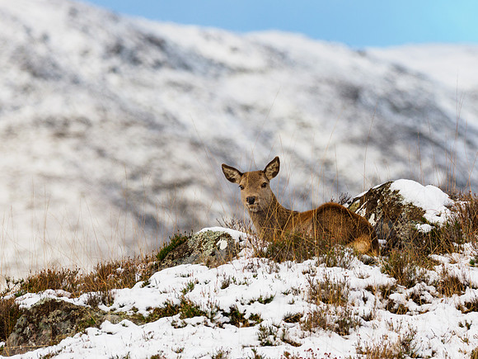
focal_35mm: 636
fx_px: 8787
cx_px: 253
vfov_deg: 2.3
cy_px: 190
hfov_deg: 3.1
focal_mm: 300
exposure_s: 1/640
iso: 200
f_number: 4.5
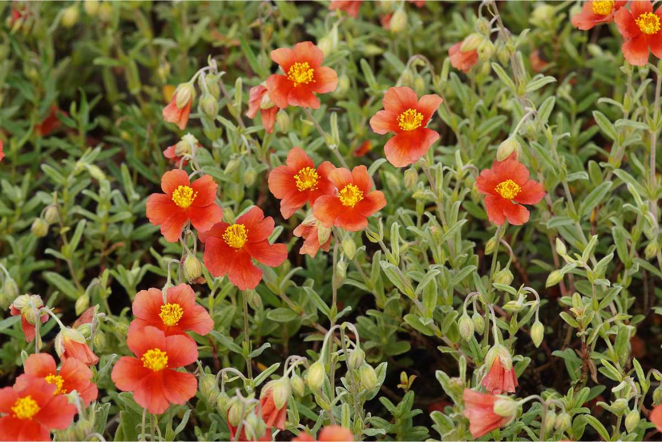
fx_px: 2758
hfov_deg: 13.7
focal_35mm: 150
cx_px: 331
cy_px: 221
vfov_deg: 9.1
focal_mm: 100
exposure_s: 1/160
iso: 640
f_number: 9
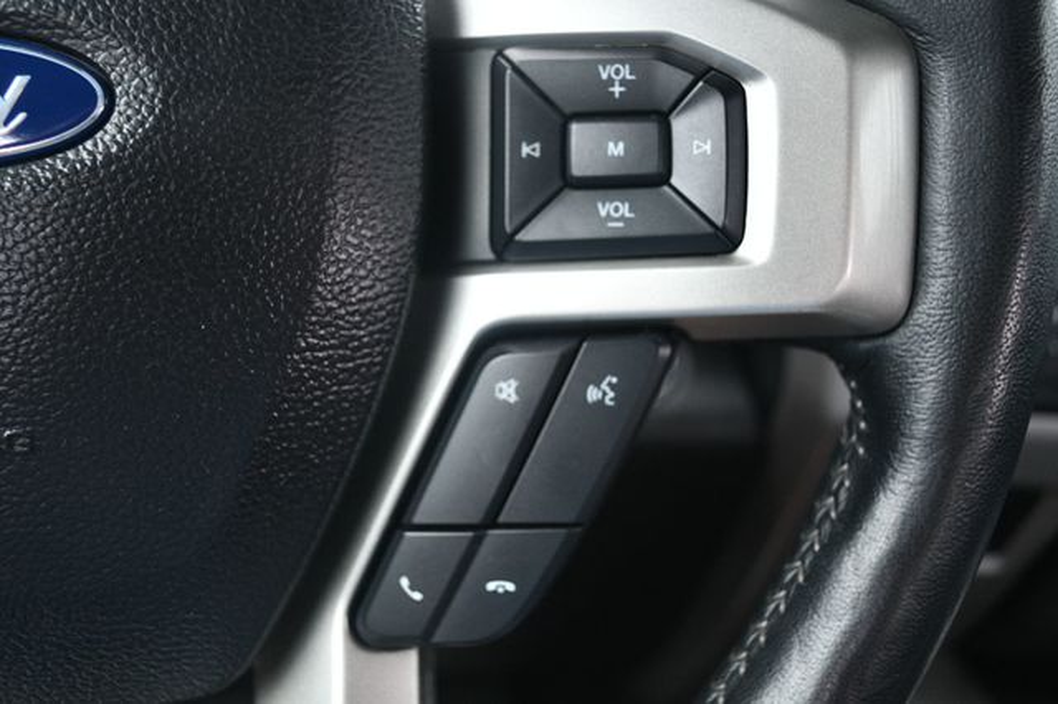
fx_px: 1146
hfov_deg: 49.6
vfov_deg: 34.2
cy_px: 352
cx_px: 529
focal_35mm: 39
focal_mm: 26
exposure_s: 1/250
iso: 800
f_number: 4.2
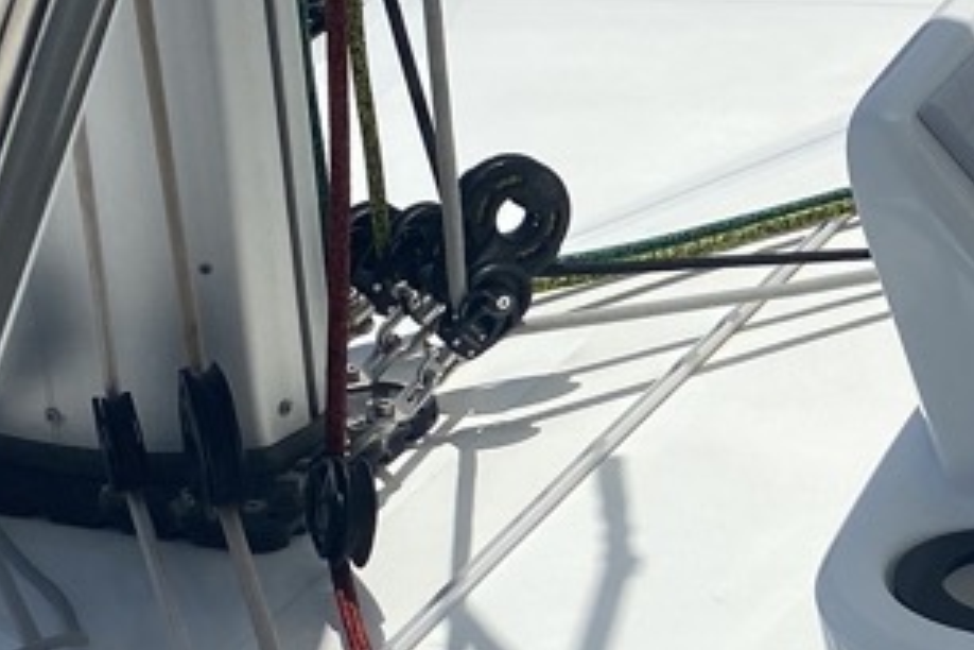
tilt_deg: -25.3
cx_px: 1057
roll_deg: -0.6
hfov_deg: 18.6
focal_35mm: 106
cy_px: 510
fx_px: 2868
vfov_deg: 12.9
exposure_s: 1/8197
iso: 32
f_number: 1.8
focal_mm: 4.25
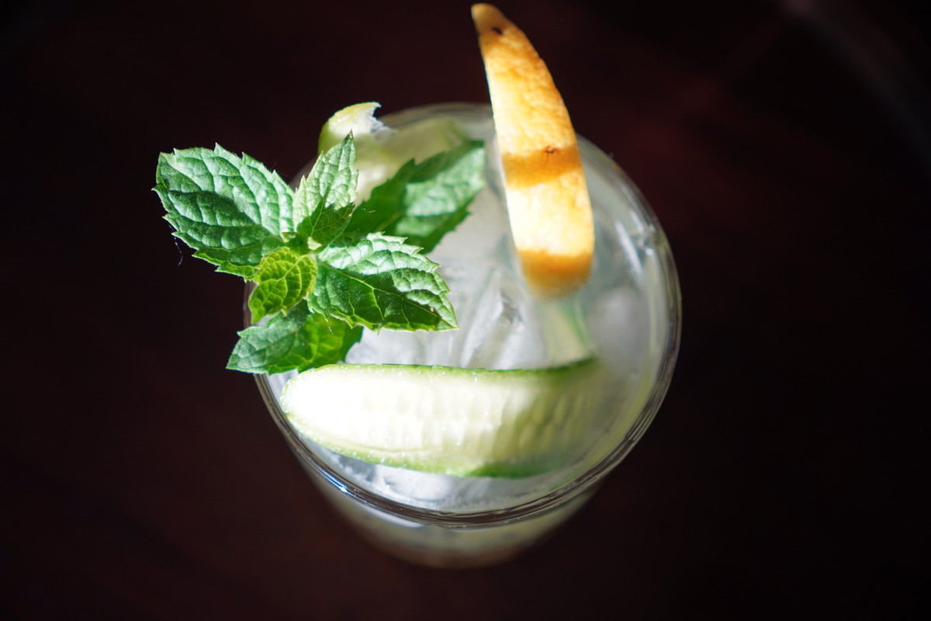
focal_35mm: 63
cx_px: 466
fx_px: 1621
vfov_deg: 21.7
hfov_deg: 32.0
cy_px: 310
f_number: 2.8
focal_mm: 41.8
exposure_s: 1/160
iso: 100
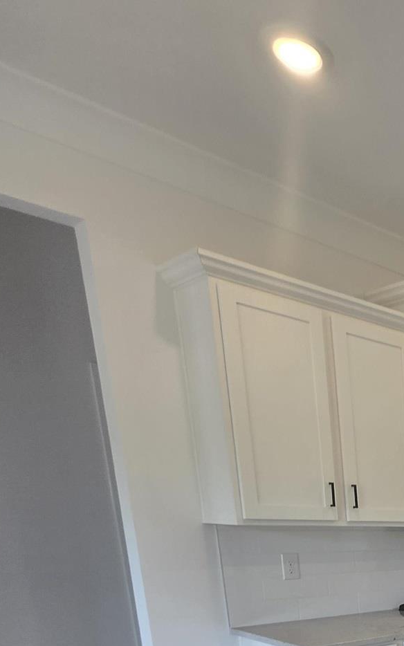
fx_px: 599
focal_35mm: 34
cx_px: 588
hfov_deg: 27.4
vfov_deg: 45.7
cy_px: 675
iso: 40
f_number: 2.2
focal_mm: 1.7
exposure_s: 1/60
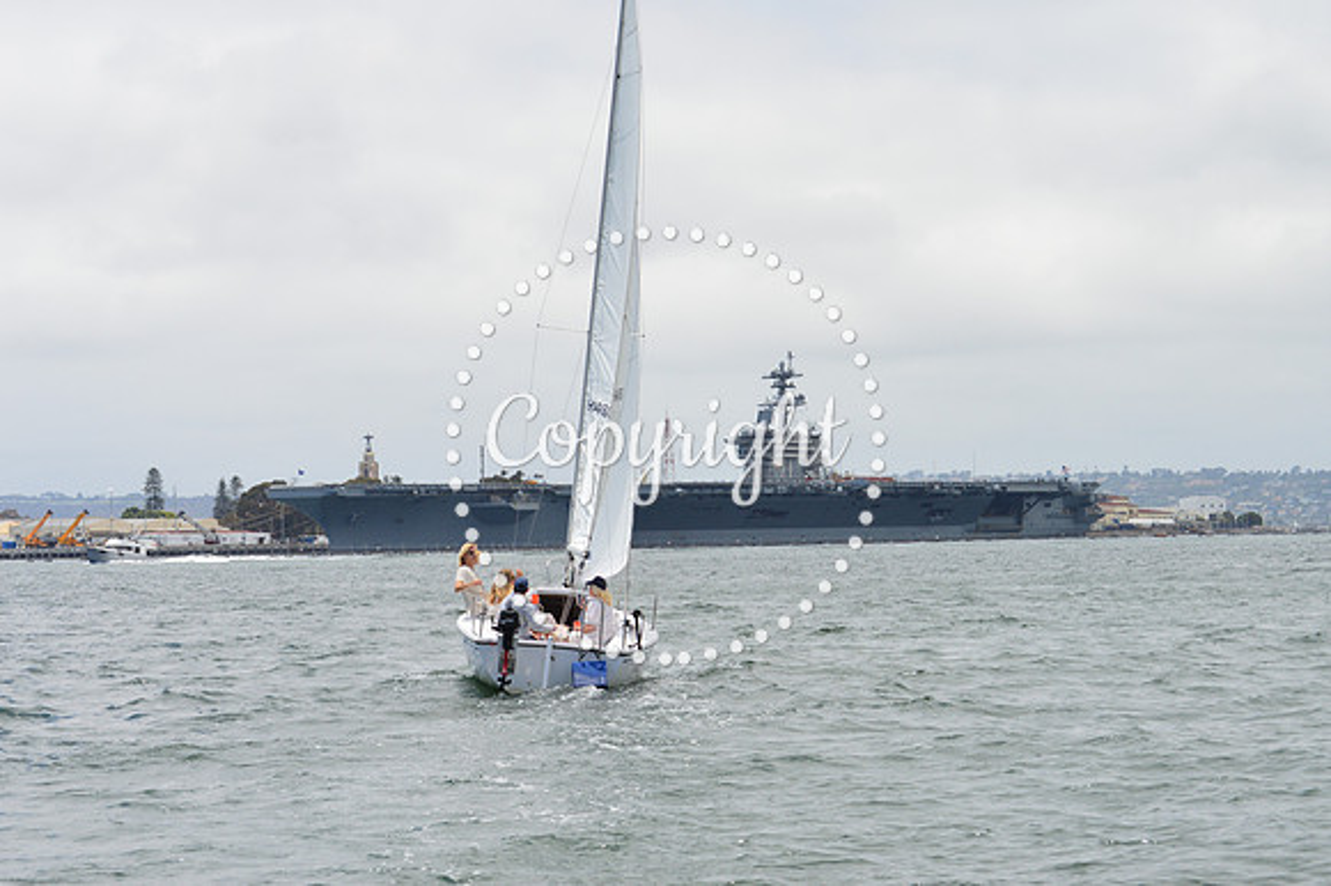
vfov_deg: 16.5
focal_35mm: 82
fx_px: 3048
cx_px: 666
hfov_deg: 24.6
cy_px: 443
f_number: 11
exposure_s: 1/500
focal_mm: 55
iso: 280
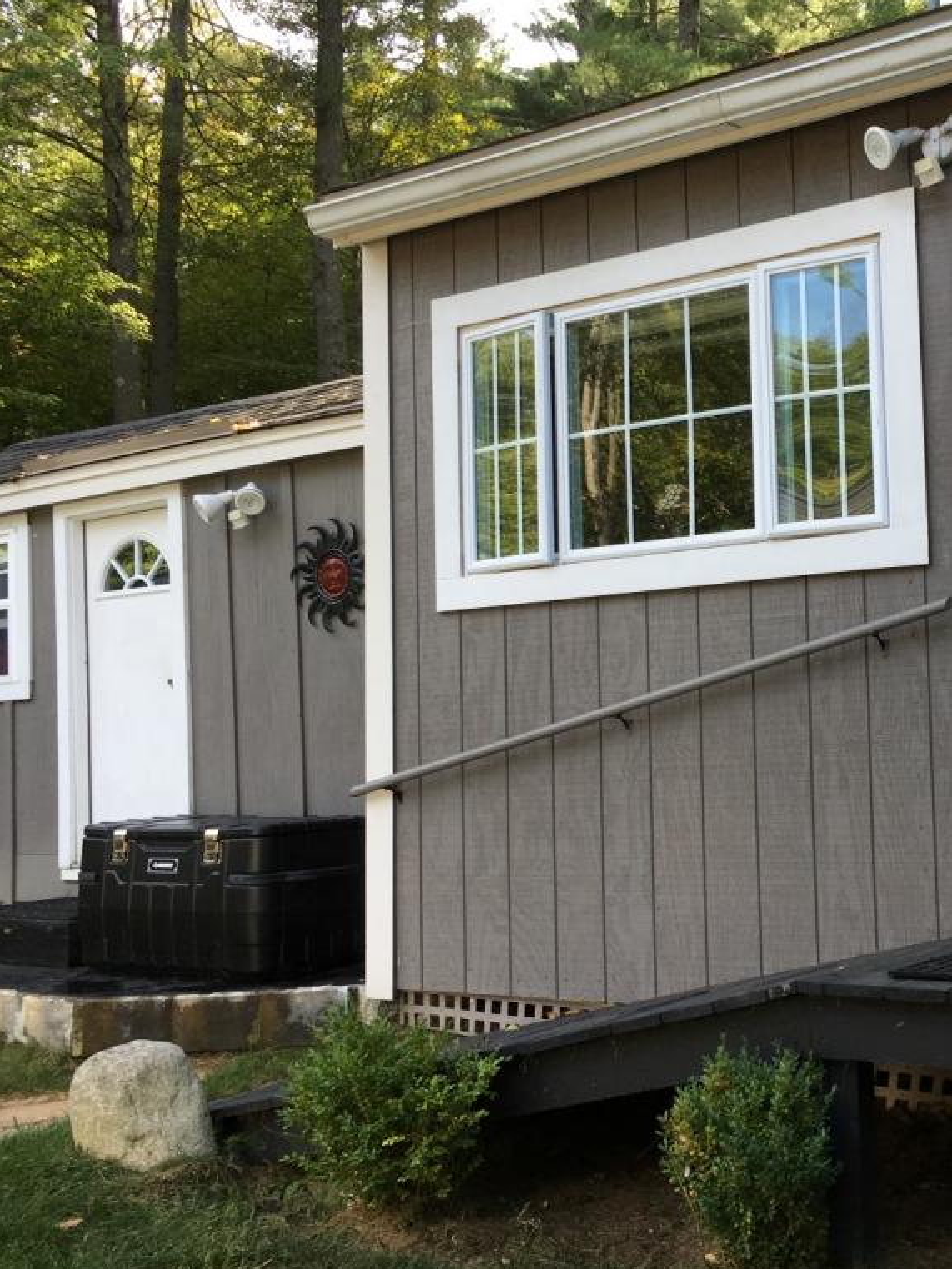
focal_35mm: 39
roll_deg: +1.8
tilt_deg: +3.3
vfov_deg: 47.9
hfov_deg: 35.3
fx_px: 1430
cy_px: 637
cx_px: 797
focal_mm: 4.15
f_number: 2.2
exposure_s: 1/190
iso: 25
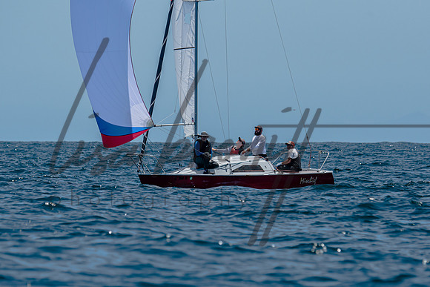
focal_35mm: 452
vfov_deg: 3.0
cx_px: 252
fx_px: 5399
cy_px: 163
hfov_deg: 4.6
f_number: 5.6
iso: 200
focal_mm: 250
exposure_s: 1/2000
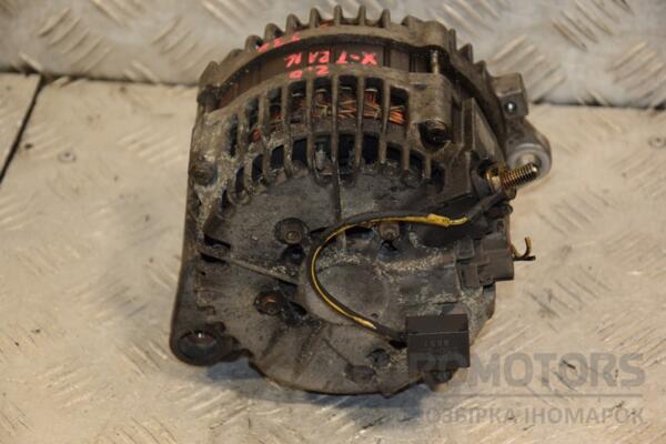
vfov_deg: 11.4
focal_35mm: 120
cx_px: 333
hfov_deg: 17.1
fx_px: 2220
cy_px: 222
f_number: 5.3
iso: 800
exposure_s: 1/160
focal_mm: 80
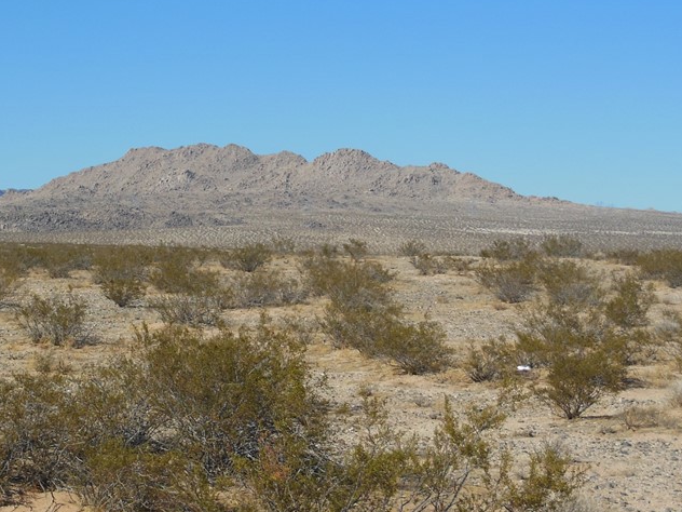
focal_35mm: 107
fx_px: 2108
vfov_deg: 13.8
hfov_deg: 18.3
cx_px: 206
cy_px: 227
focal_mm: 11.7
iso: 125
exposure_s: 1/1500
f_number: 4.3
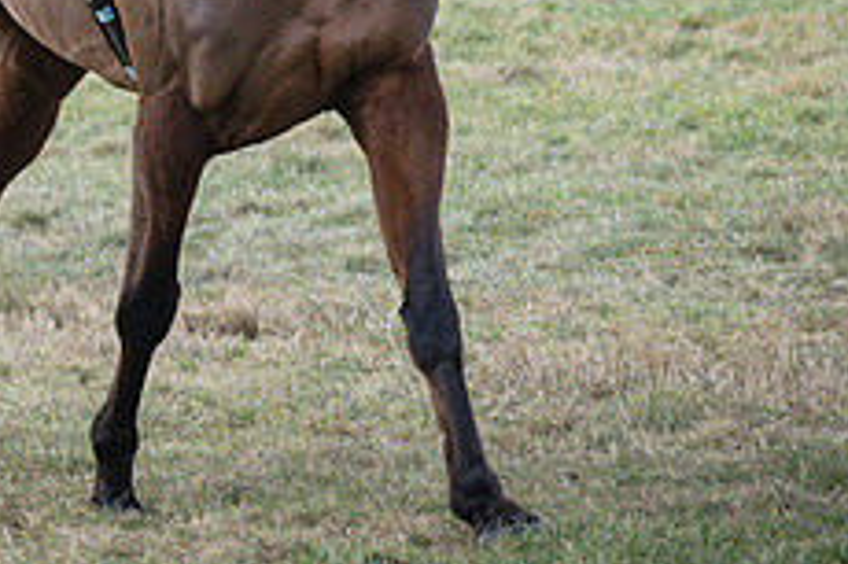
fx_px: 11110
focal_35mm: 472
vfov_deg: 2.9
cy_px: -183
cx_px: 330
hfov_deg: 4.4
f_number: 4
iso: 400
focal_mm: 74
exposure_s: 1/1600
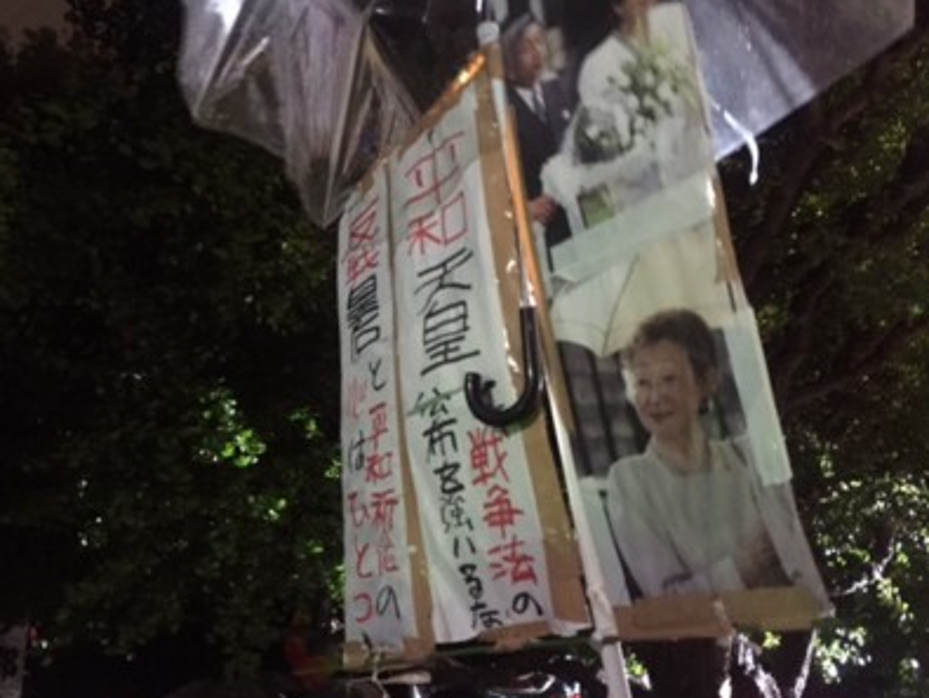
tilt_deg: +23.1
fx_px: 886
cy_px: 376
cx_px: 435
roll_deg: +0.0
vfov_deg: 43.0
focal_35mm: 33
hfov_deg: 55.3
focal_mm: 4.15
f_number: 2.2
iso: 800
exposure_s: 1/15
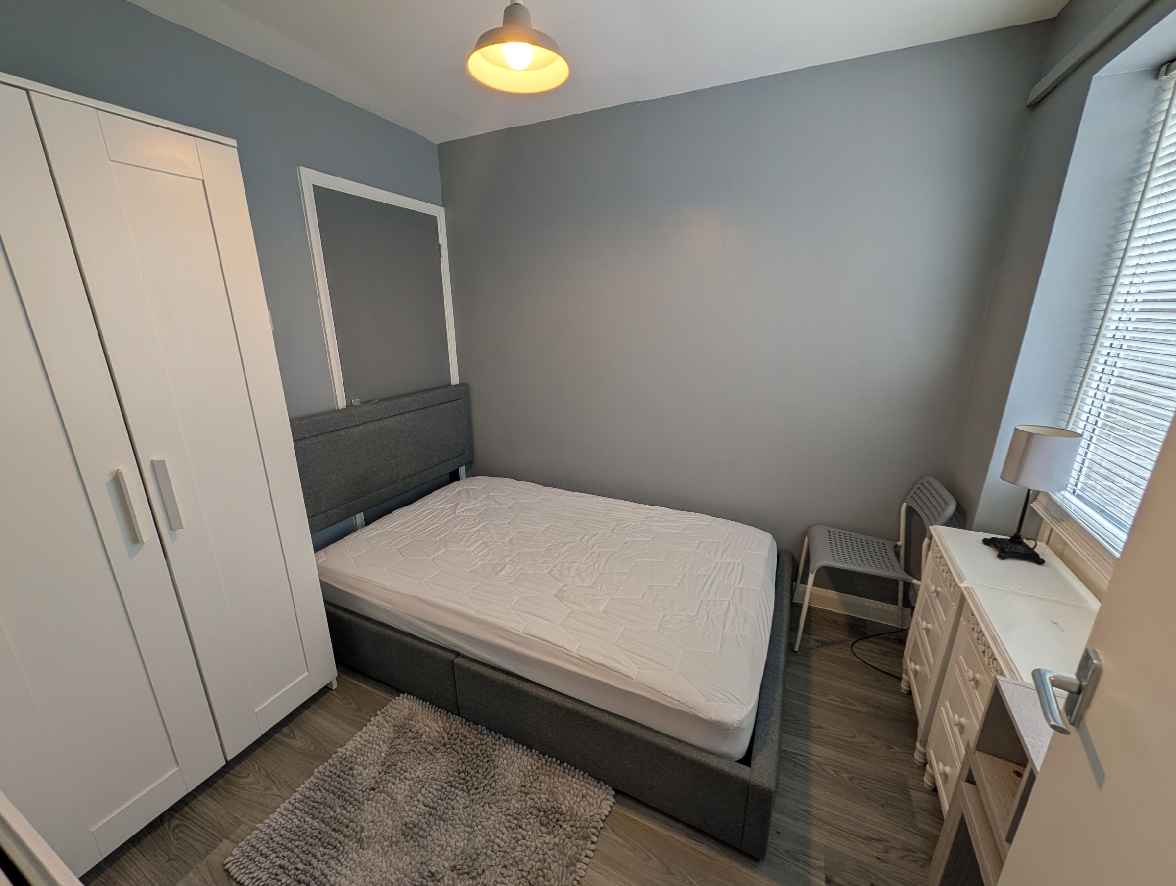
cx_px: 588
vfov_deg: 94.6
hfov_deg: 110.5
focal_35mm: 12
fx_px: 408
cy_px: 443
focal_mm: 2.02
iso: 47
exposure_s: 1/222
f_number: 1.7
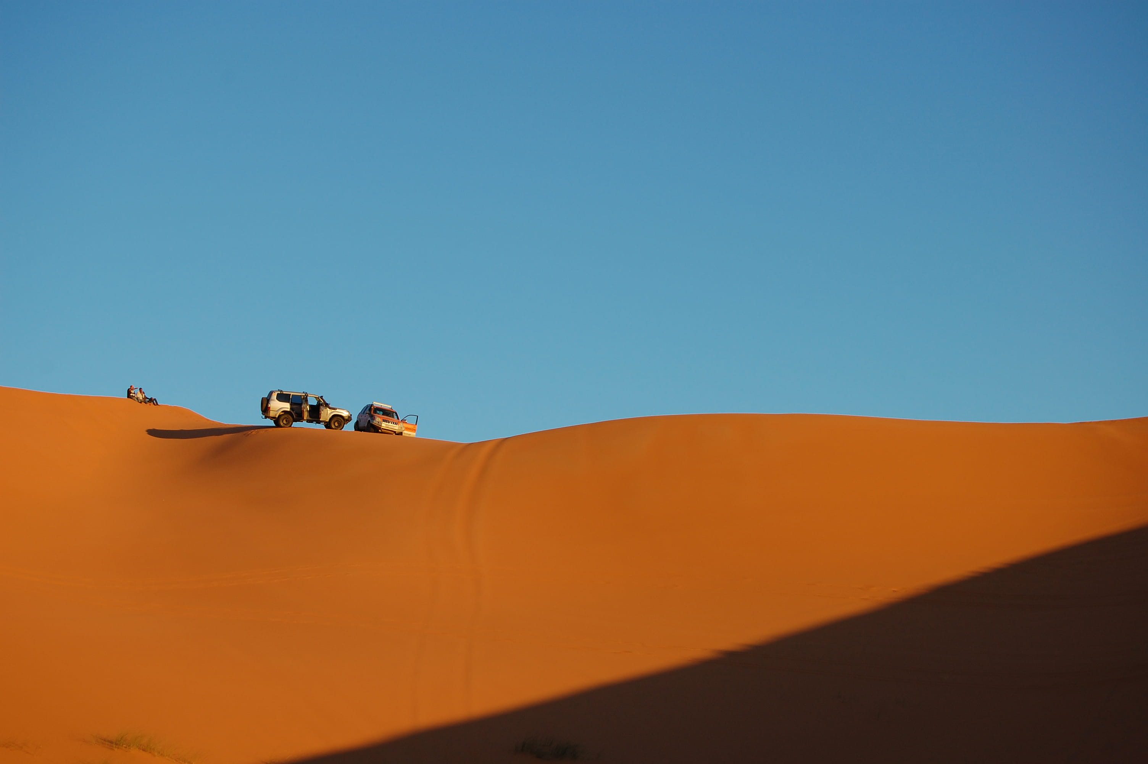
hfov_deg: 24.6
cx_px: 574
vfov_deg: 16.5
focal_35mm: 82
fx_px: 2628
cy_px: 382
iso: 200
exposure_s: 1/200
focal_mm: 55
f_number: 7.1
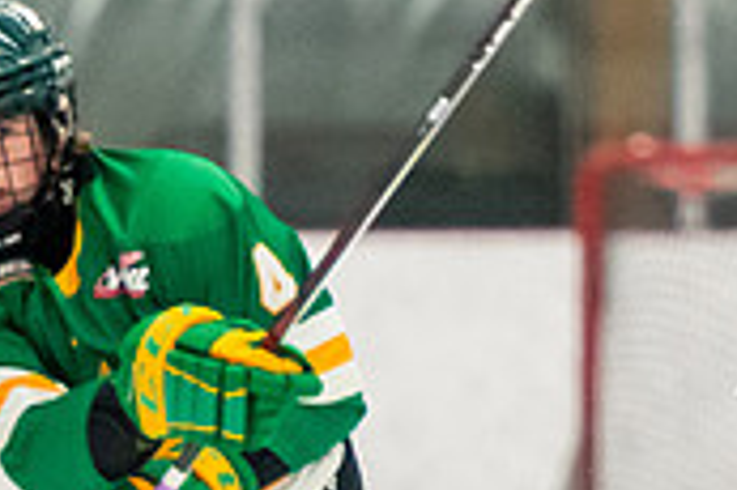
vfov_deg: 1.3
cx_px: 144
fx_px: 21823
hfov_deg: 1.9
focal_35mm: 1067
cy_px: 680
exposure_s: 1/800
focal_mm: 175
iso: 3200
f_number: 2.8
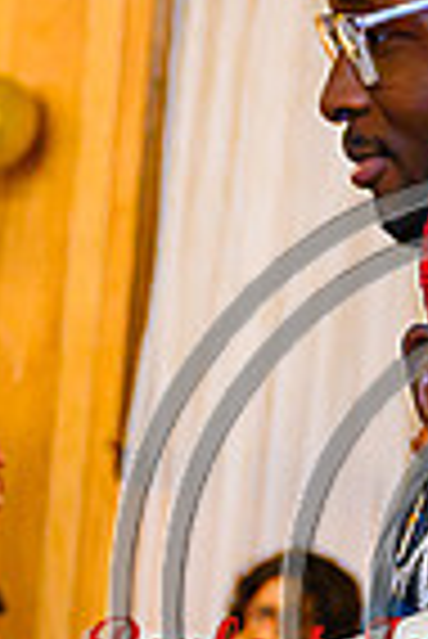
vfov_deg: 9.2
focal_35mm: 223
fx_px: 3967
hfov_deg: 6.1
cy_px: 602
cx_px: -48
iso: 1250
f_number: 3.2
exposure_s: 1/125
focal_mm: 29.5
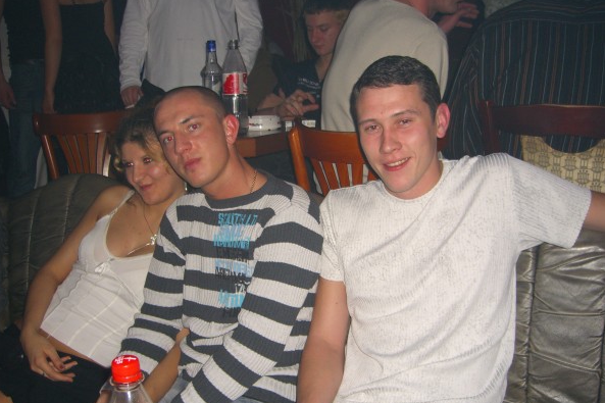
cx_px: 303
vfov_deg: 33.4
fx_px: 672
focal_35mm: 40
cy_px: 223
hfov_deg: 48.5
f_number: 2.8
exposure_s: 1/60
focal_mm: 7.9
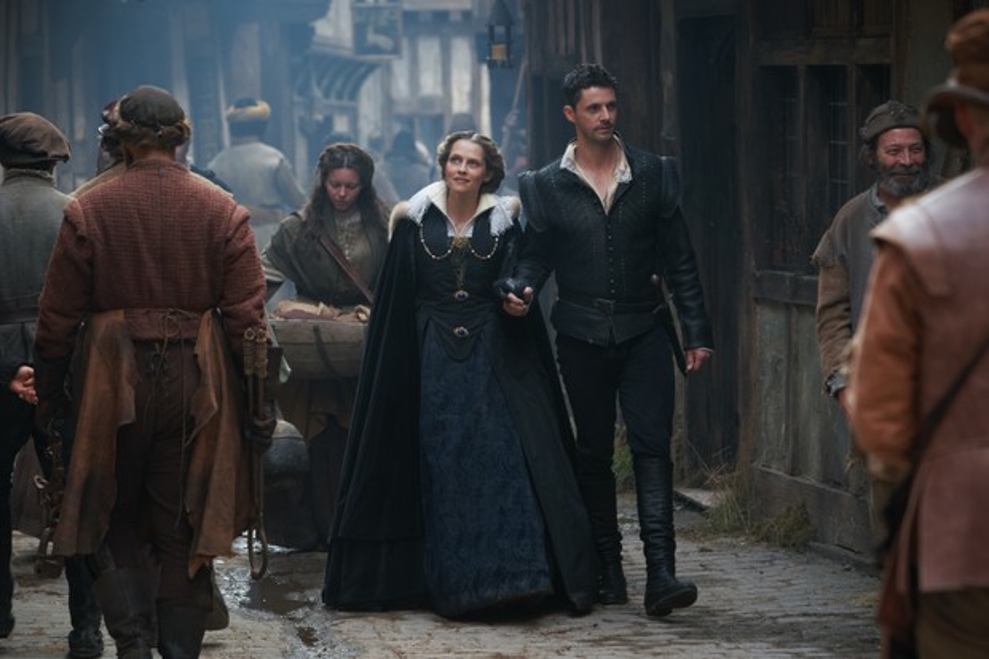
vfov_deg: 9.3
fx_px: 4065
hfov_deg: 13.9
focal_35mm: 148
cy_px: 330
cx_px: 494
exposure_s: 1/250
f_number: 5.6
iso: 1000
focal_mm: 148
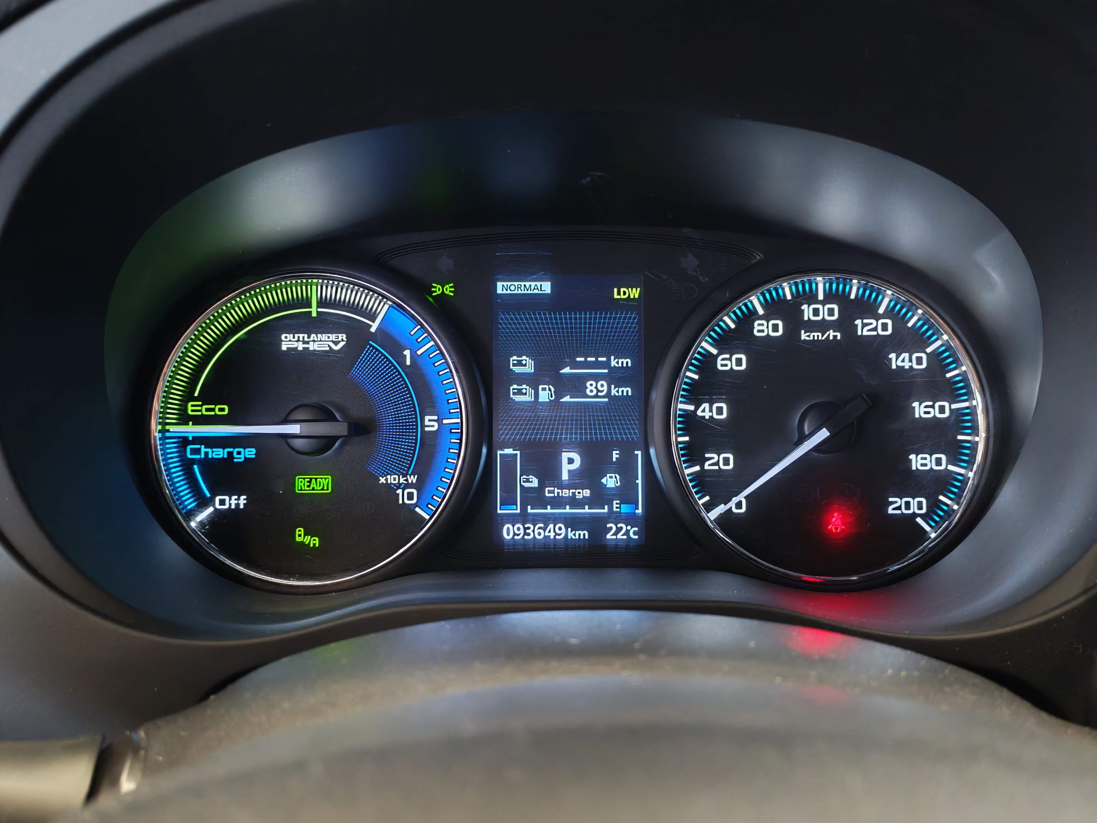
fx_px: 1046
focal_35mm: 33
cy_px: 412
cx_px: 548
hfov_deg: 55.4
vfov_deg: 42.9
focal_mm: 6.12
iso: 1709
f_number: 1.9
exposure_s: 1/33.3
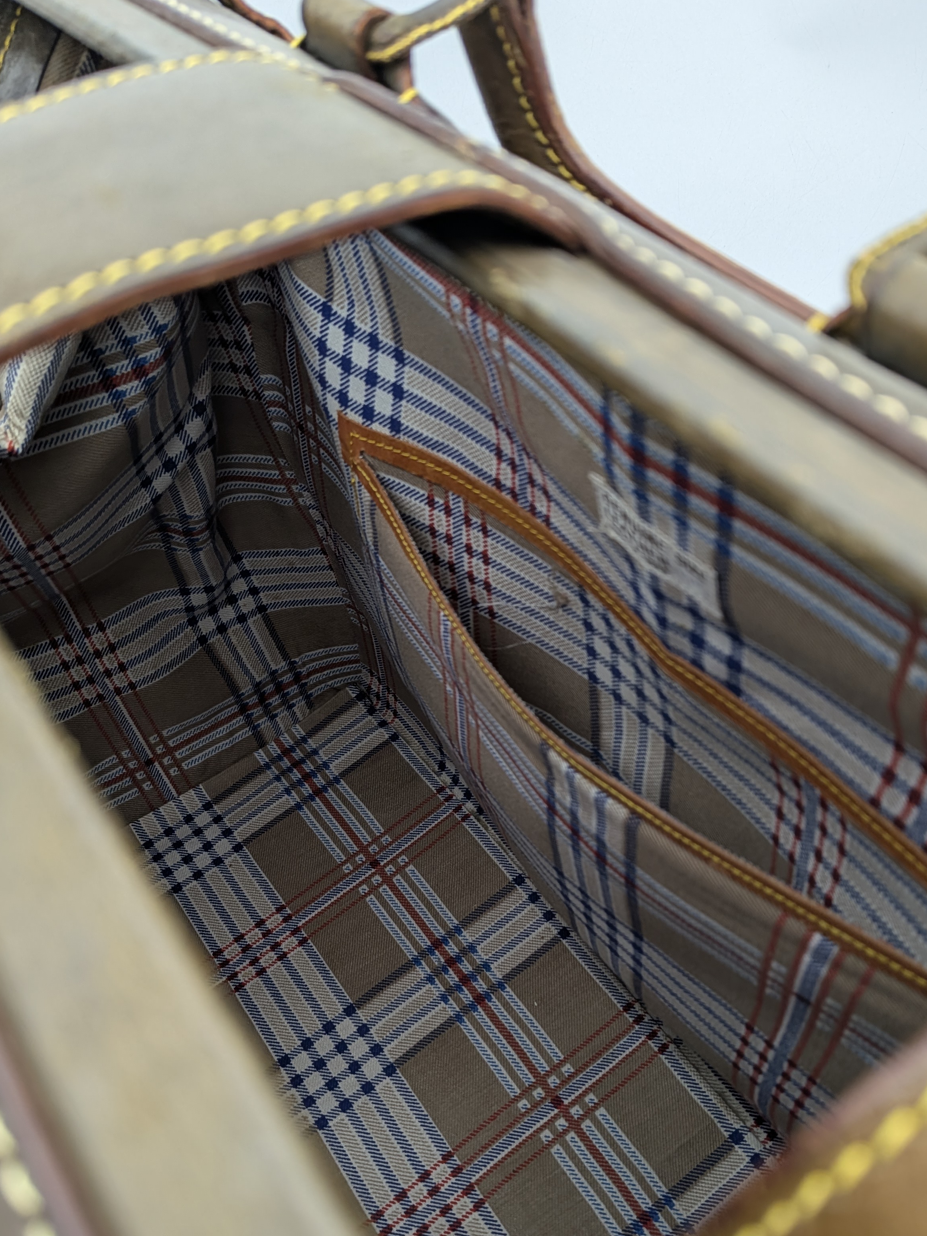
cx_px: 429
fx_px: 1107
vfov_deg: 57.9
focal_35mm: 31
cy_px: 738
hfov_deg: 45.4
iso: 42
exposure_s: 1/74.3
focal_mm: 4.53
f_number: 1.7
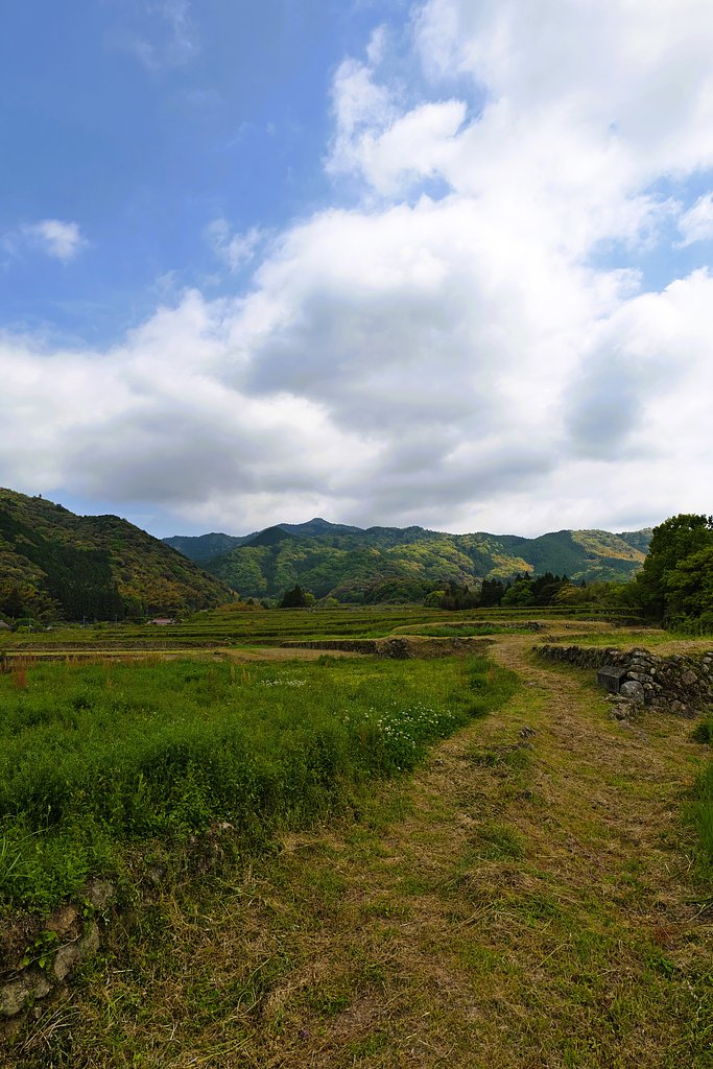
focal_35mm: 20
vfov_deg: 84.0
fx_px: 594
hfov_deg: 61.9
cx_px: 356
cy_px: 534
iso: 100
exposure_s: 1/320
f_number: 8
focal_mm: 20
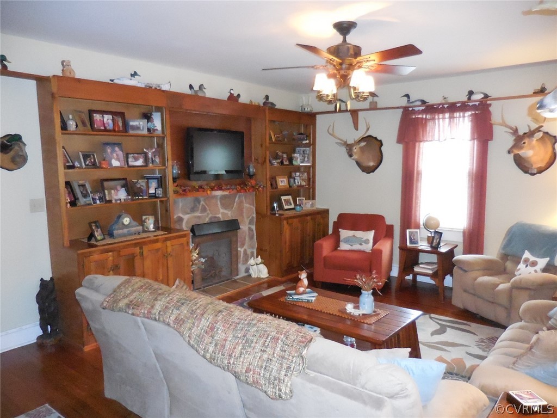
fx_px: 402
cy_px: 209
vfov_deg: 54.9
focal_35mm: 25
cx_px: 278
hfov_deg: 69.4
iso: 1600
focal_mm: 4.5
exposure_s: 1/25
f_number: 3.3
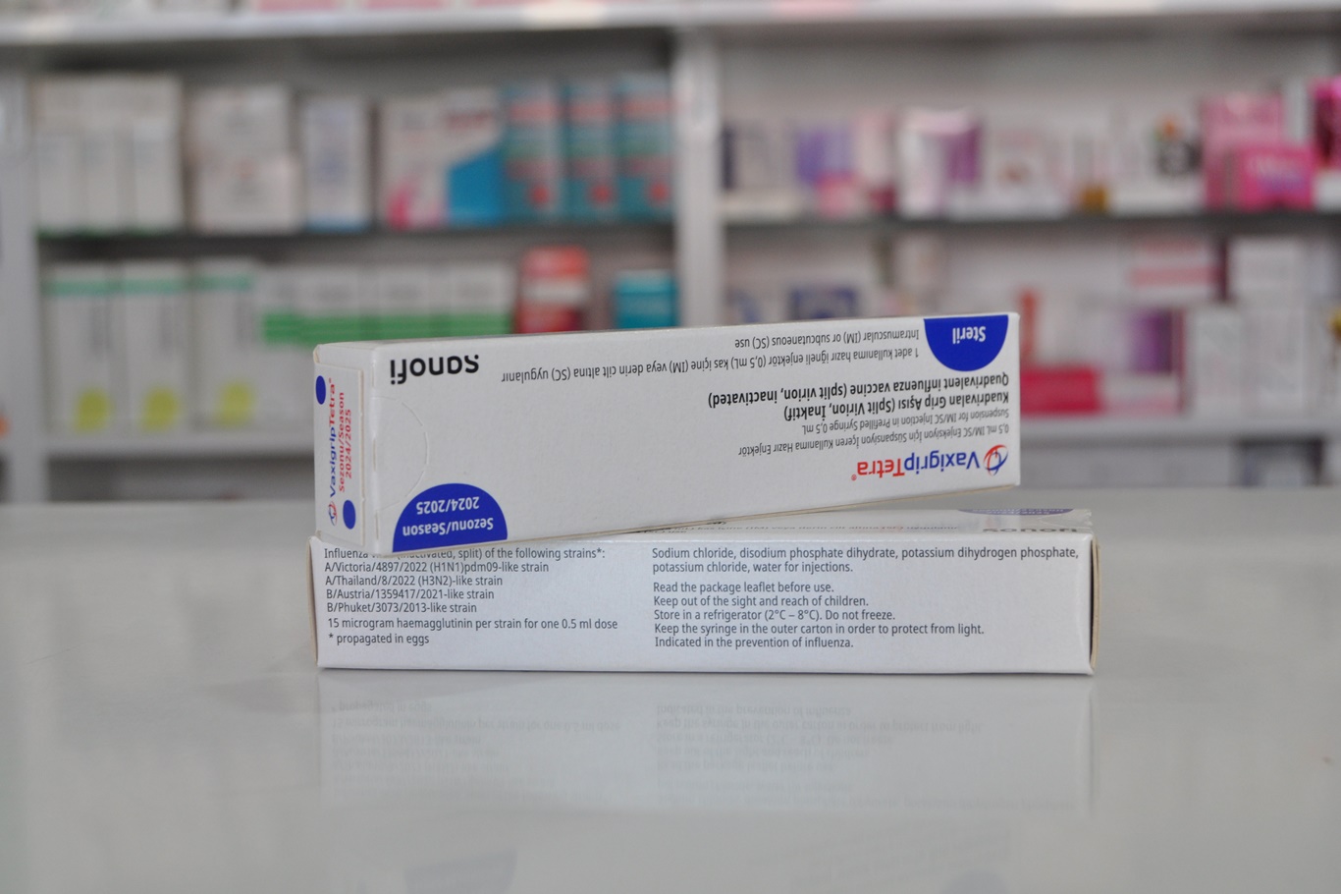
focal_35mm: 60
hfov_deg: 33.4
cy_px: 447
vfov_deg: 22.6
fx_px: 2234
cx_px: 670
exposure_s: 1/60
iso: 720
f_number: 5
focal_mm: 40
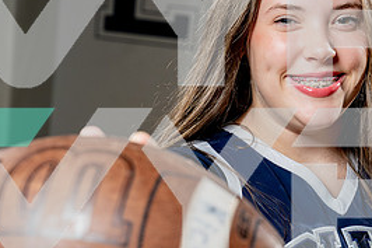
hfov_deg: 13.9
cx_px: 262
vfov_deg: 9.3
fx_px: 1518
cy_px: 182
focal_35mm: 147
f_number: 5.6
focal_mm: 64
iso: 250
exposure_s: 1/250
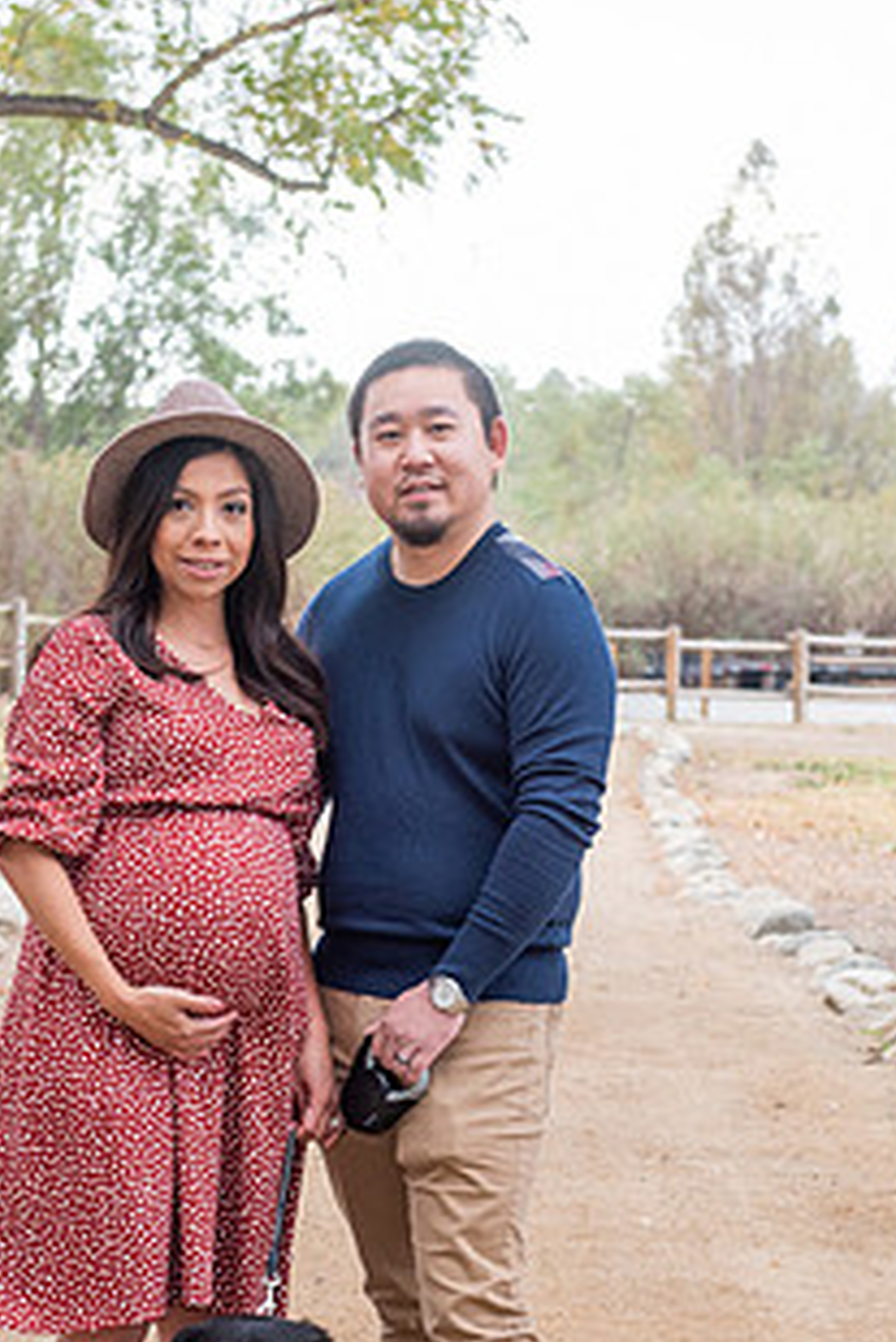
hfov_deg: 10.5
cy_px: 915
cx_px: 348
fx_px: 4885
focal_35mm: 131
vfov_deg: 15.6
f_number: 5
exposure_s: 1/125
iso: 500
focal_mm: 52
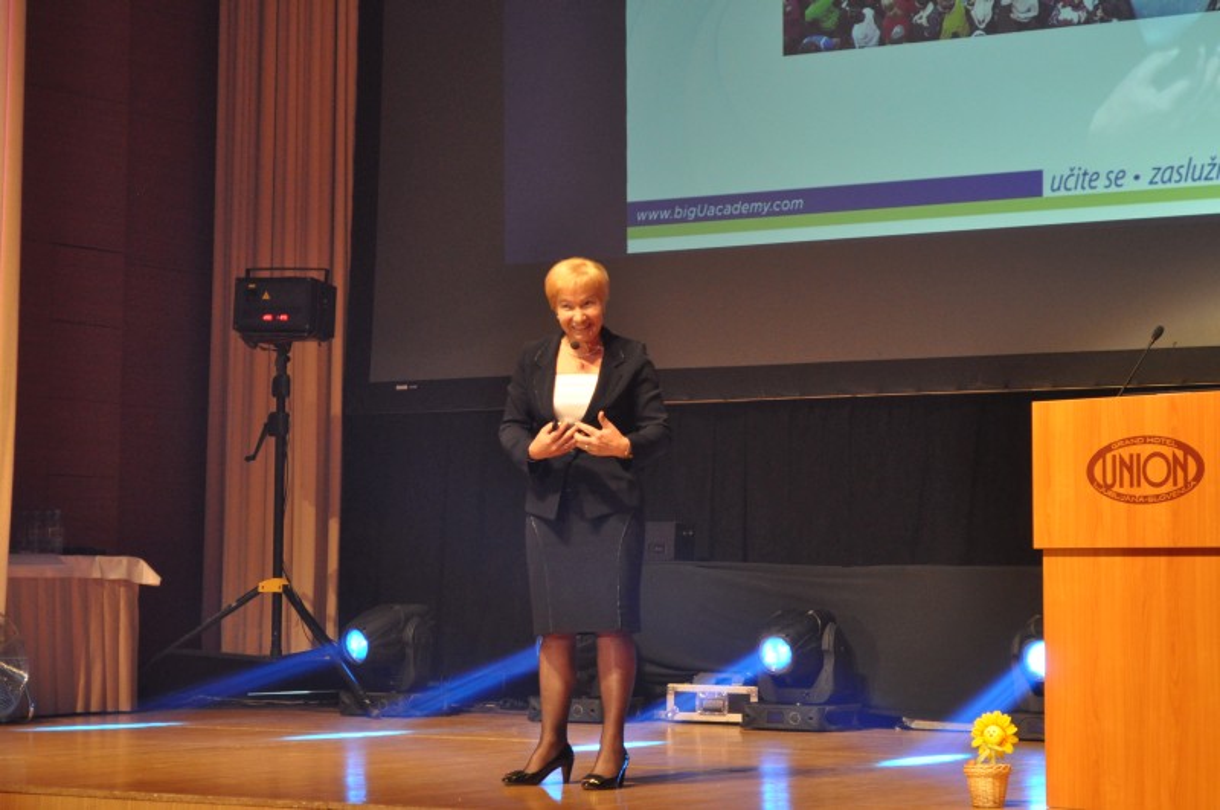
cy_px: 405
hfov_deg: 24.7
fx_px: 2792
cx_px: 610
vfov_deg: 16.5
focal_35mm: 82
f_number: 5.6
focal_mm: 55
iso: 1600
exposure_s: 1/13
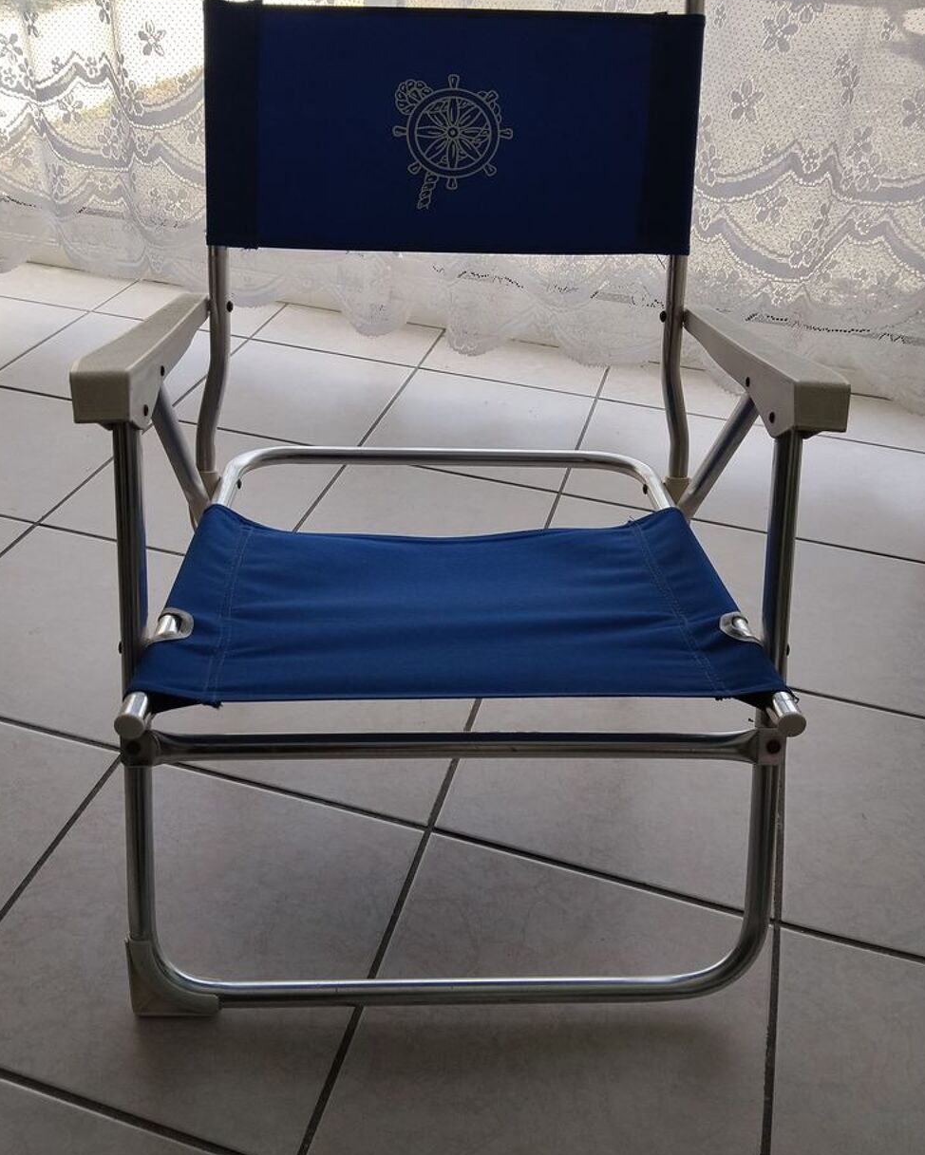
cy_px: 531
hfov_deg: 47.1
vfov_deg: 57.1
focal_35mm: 31
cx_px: 456
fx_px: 1061
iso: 50
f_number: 1.8
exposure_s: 1/387
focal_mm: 3.96
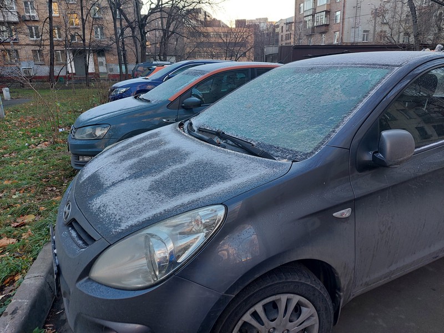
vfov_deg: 56.8
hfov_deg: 71.6
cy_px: 166
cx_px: 222
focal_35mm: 24
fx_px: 308
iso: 80
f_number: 1.8
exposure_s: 1/100
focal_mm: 5.23
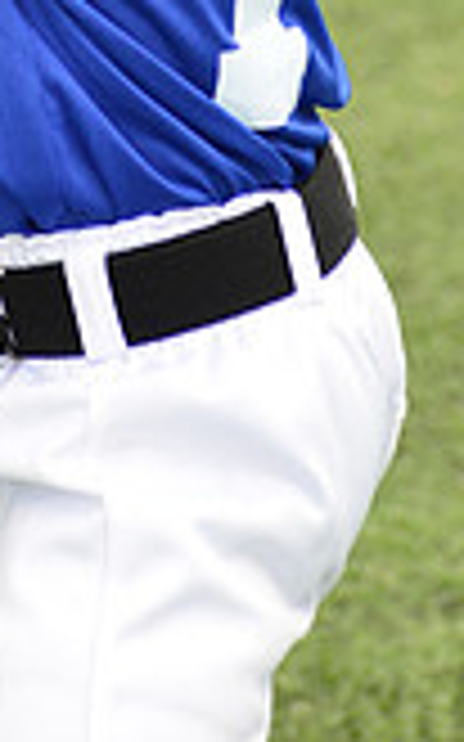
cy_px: -540
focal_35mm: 663
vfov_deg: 3.2
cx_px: -20
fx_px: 13426
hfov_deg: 2.0
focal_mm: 185
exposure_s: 1/200
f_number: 8
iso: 250
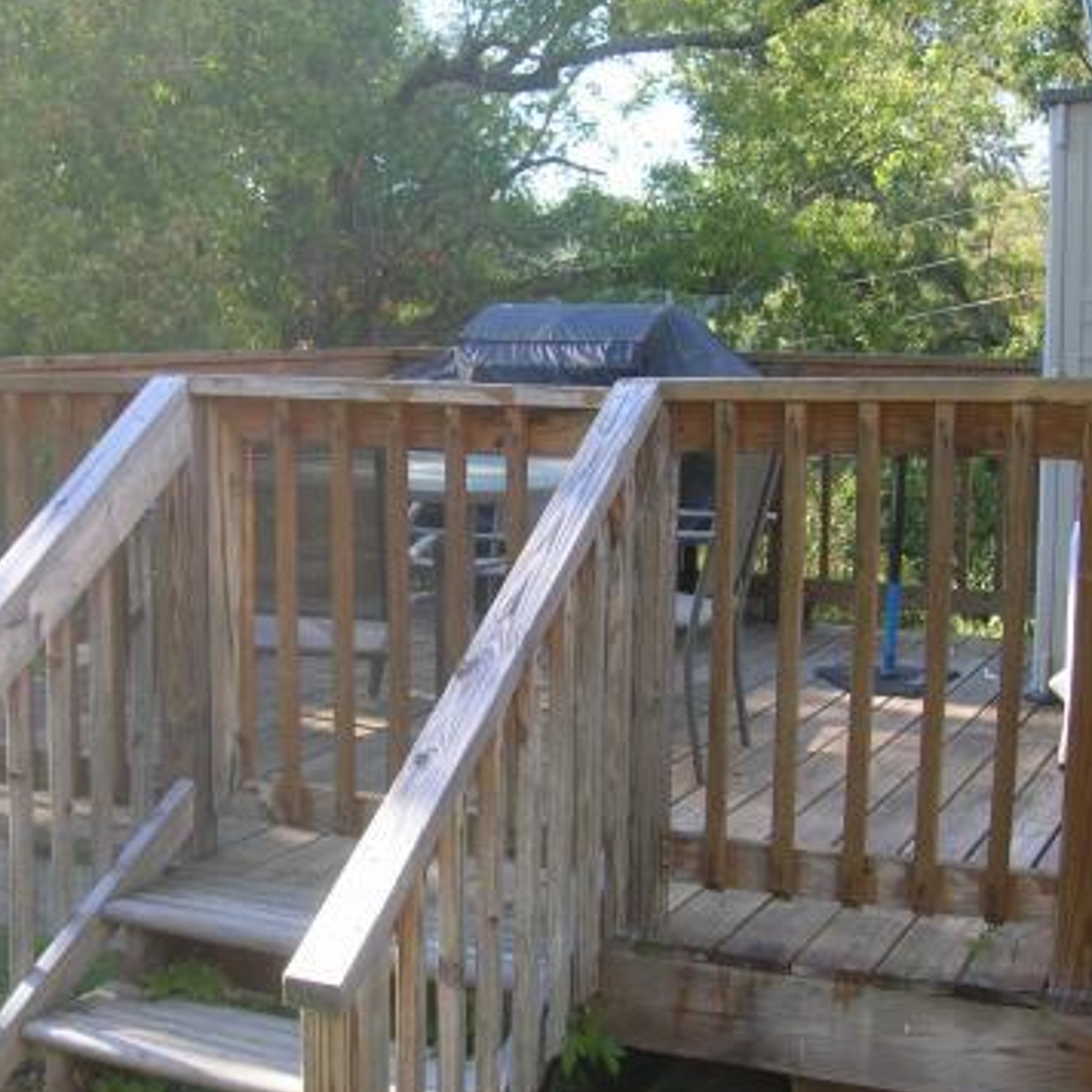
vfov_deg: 34.7
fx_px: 1749
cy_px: 577
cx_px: 420
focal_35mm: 49
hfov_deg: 34.5
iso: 50
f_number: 4.9
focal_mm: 5.7
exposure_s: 1/45.5
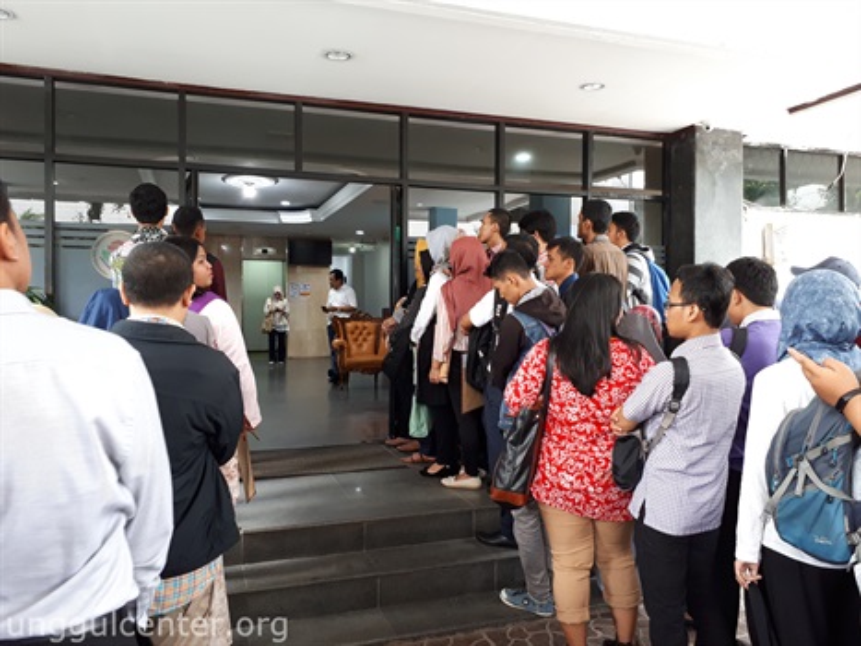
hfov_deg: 65.3
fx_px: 671
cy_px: 323
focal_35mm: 27
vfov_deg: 51.3
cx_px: 430
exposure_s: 1/20
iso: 160
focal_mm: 3.6
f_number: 1.9
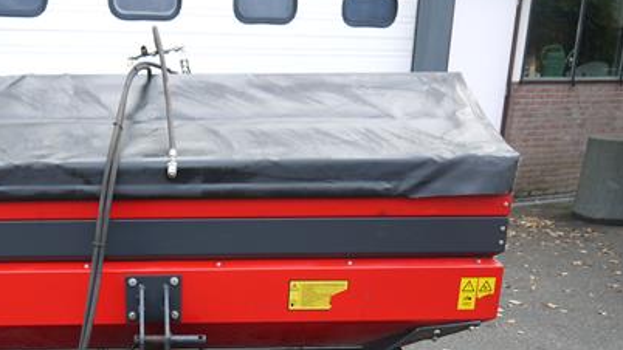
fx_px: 859
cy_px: 352
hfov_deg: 38.9
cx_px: 158
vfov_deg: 22.2
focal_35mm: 52
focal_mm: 15
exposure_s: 1/80
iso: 100
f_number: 3.5
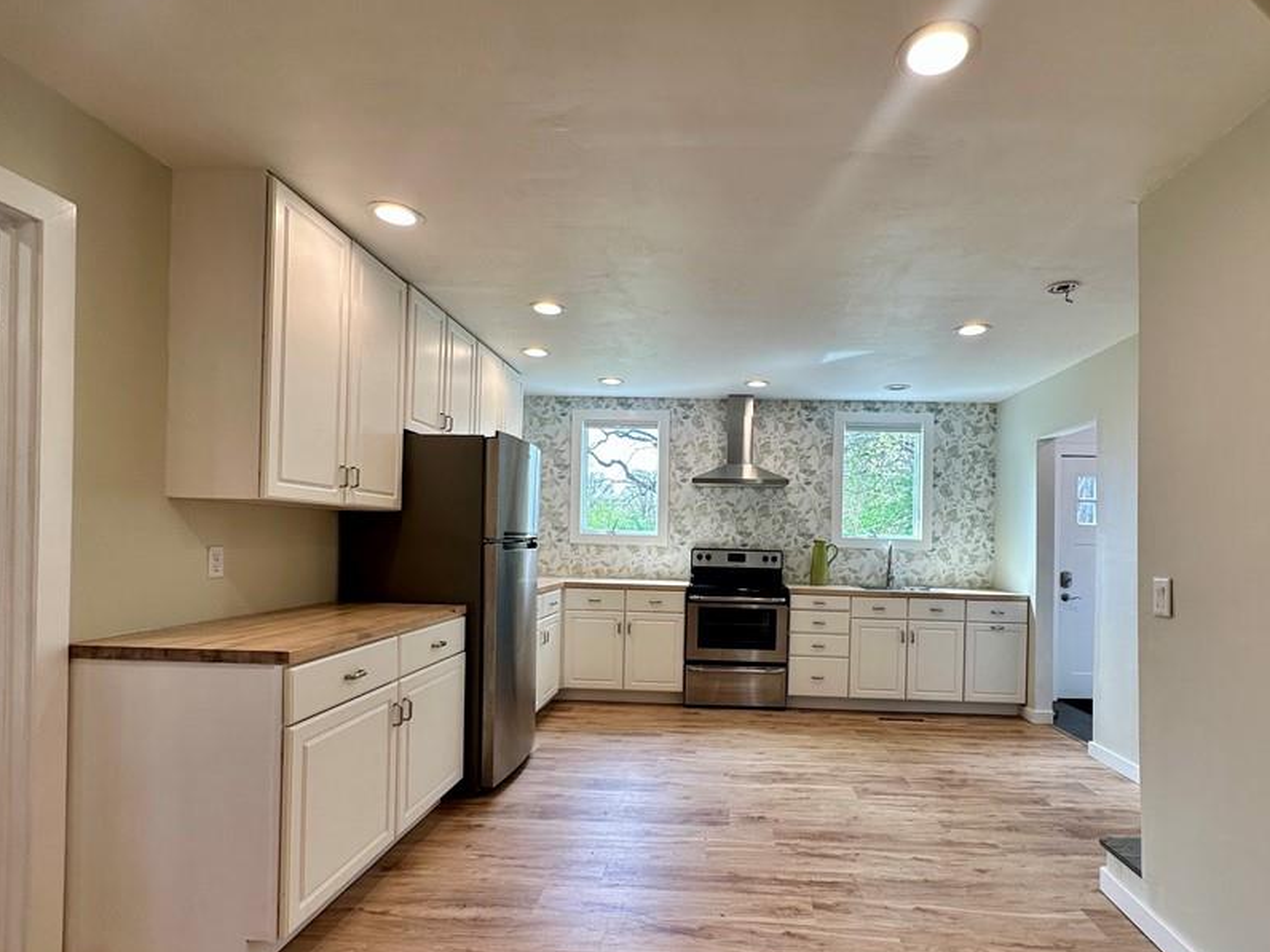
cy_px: 536
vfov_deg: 71.3
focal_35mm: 18
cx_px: 708
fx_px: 660
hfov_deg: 87.4
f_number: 2.2
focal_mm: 2.22
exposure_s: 1/120
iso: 50
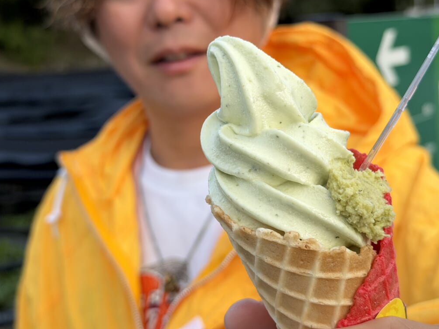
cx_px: 224
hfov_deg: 31.7
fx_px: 774
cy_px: 120
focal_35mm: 61
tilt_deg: -6.8
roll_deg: +3.6
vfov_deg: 23.9
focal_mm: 6.76
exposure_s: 1/652
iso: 64
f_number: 1.78
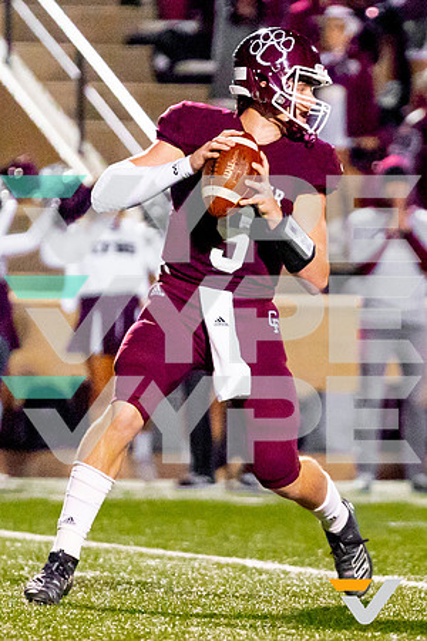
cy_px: 330
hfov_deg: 2.3
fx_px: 10497
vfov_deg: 3.5
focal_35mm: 590
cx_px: 464
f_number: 2.8
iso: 2000
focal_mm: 200
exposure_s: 1/1000
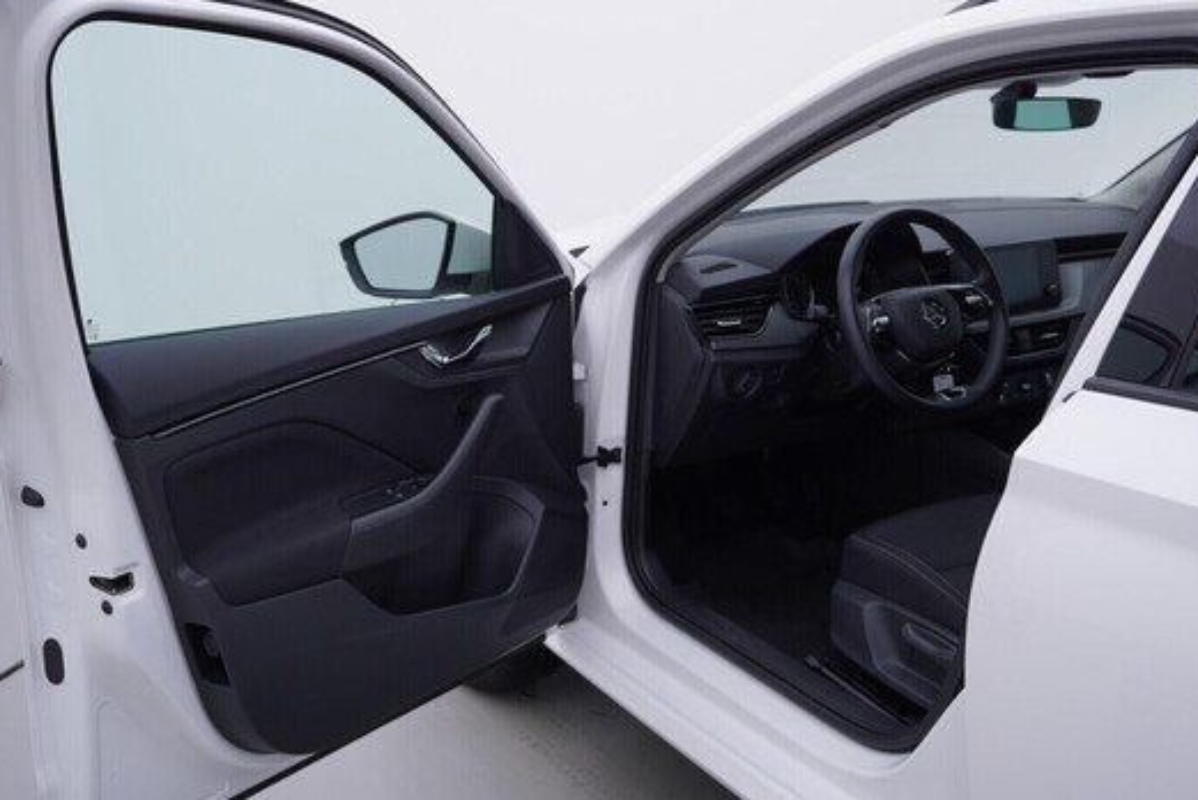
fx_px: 1265
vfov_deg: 35.1
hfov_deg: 50.7
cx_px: 609
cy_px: 380
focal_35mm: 38
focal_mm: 24
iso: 125
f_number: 4
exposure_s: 1/80
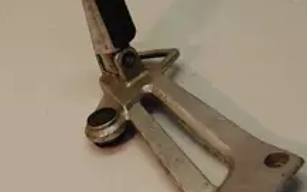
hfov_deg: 19.2
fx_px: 896
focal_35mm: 107
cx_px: 59
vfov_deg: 12.3
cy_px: 110
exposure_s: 1/125
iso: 360
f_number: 5.6
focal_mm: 28
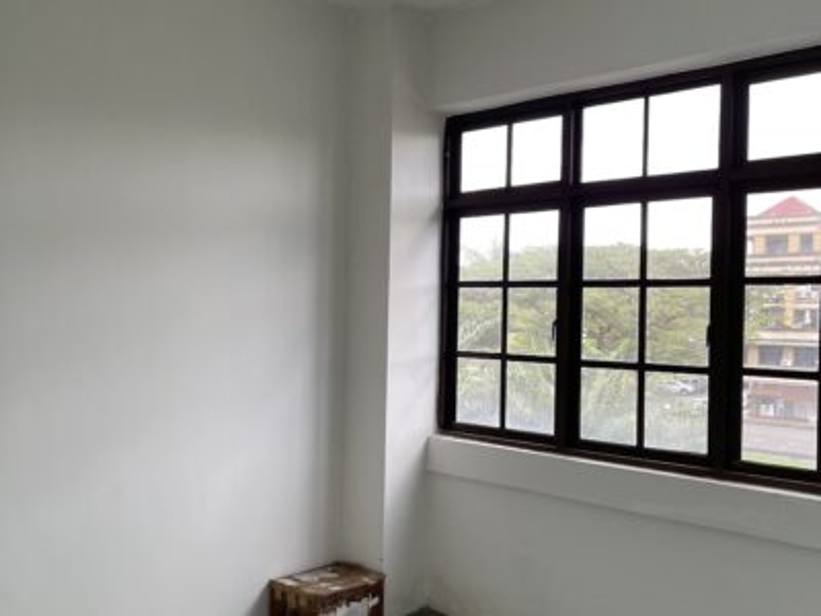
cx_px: 410
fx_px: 593
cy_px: 308
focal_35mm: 25
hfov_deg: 69.4
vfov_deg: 54.9
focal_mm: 5.1
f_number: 1.6
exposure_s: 1/121
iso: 100
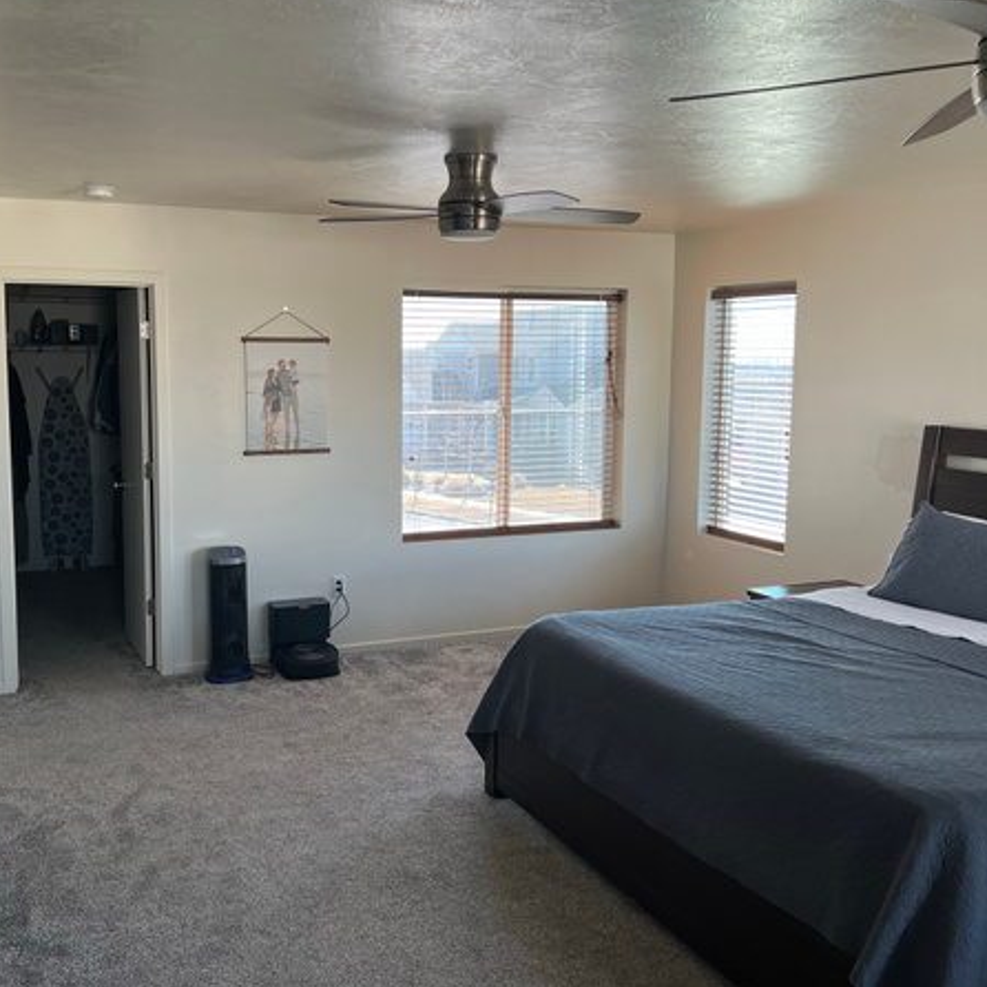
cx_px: 405
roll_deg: -0.7
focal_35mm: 33
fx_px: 1065
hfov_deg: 49.5
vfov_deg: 49.7
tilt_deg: -7.2
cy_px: 465
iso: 80
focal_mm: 5.7
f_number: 1.5
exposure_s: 1/121
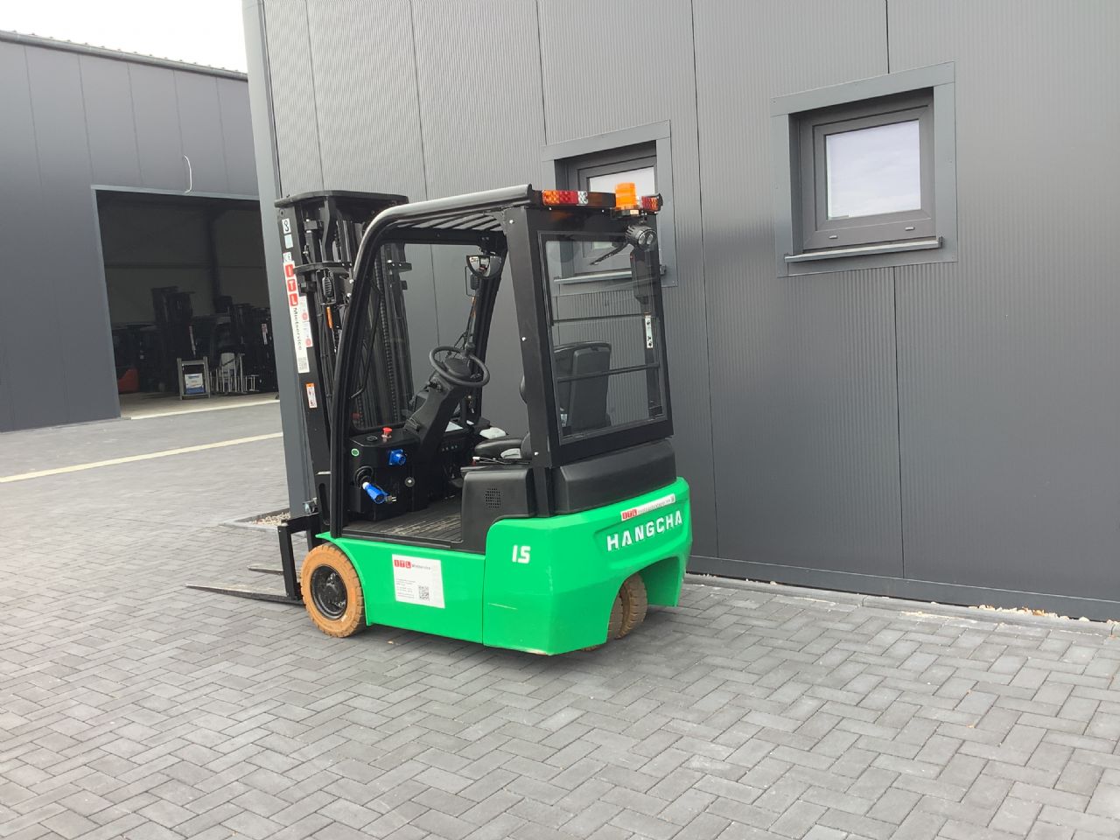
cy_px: 420
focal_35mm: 31
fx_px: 1003
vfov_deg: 45.4
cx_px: 560
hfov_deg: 58.4
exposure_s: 1/120
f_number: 2.4
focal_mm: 3.3
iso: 40
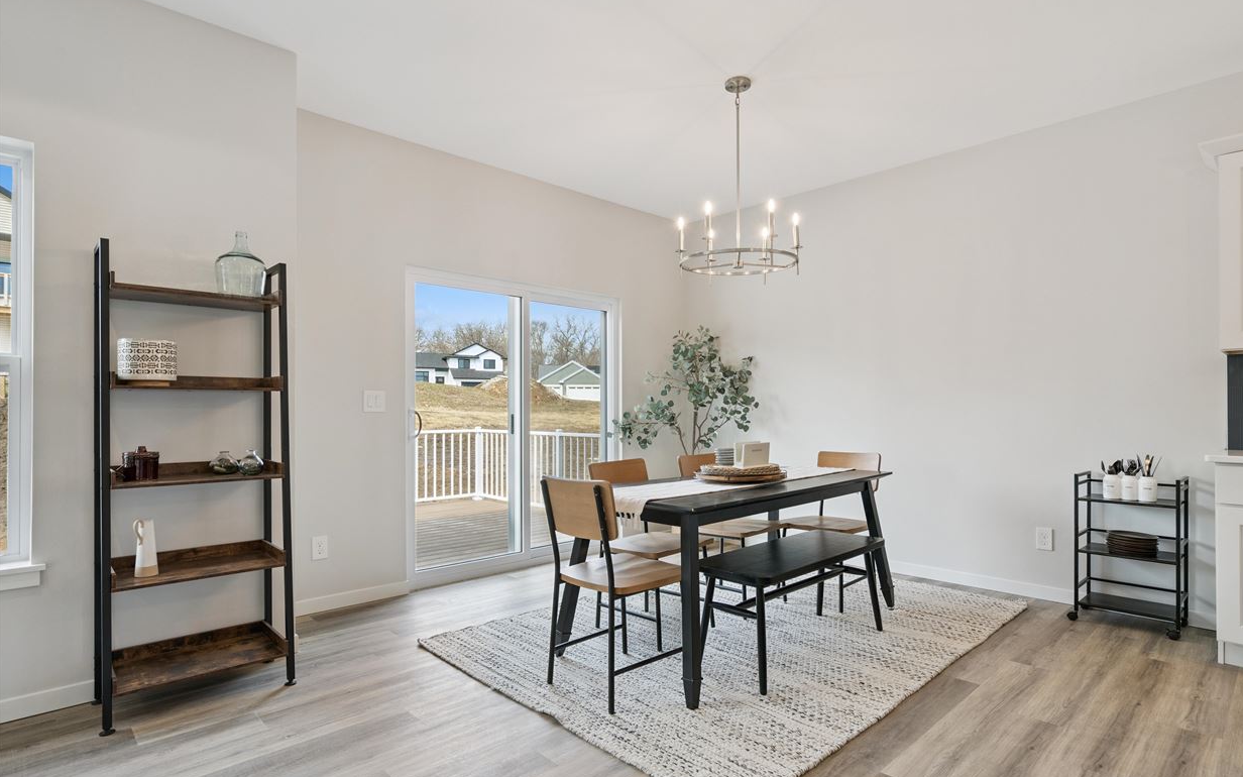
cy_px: 373
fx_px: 610
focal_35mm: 18
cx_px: 641
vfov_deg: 65.0
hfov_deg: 91.1
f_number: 8
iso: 400
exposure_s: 1/80
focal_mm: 17
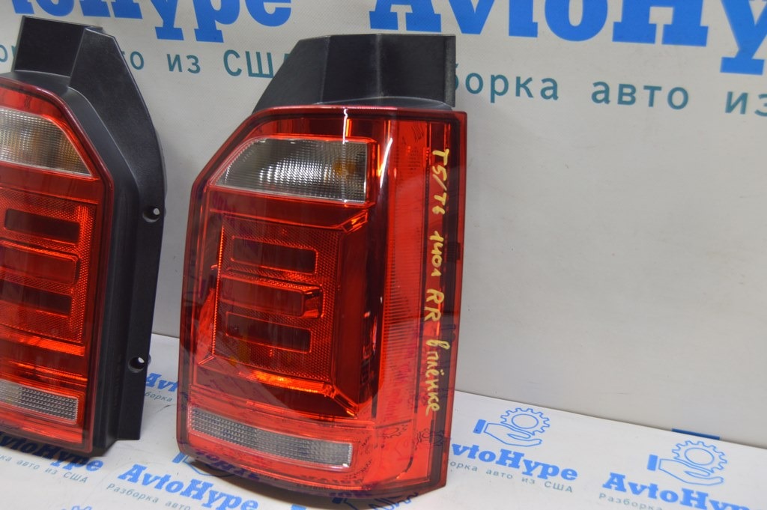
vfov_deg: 34.2
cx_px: 384
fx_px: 830
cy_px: 255
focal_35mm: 39
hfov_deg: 49.6
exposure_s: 1/20
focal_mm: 26
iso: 400
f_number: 5.6
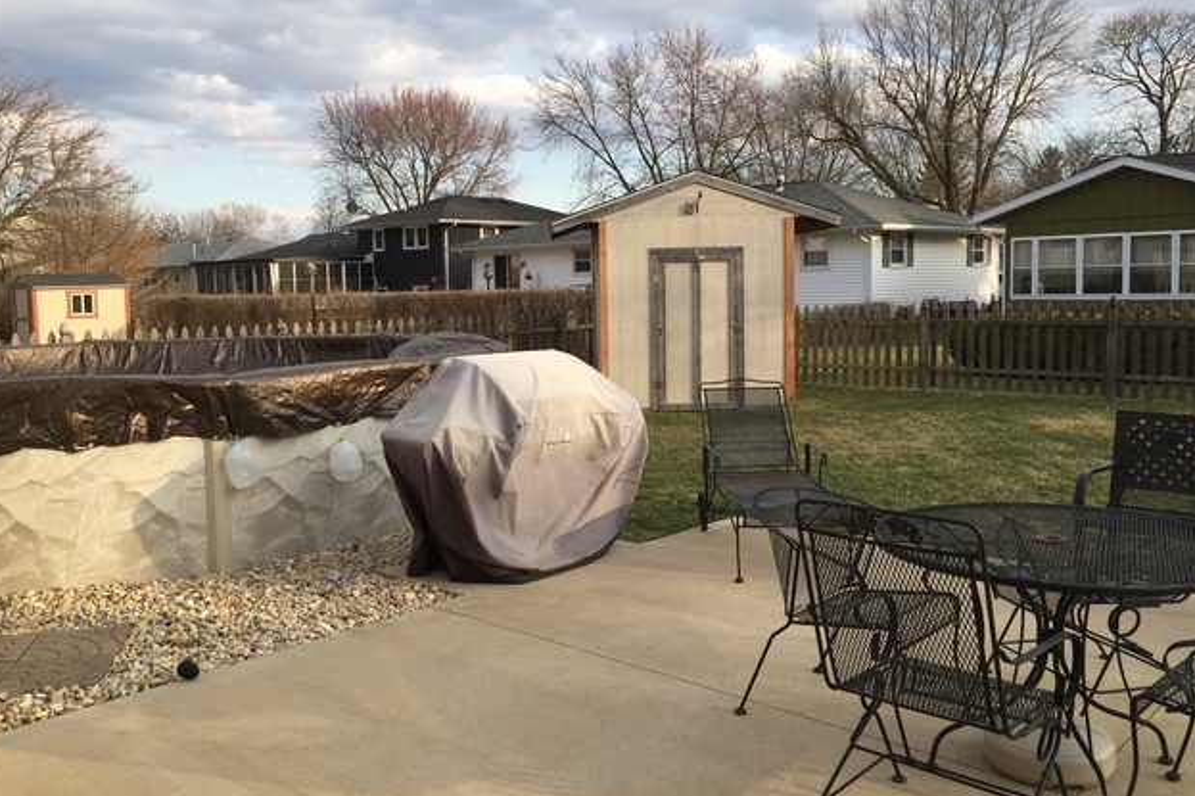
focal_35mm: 31
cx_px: 600
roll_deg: +1.8
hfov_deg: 60.3
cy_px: 351
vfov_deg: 42.2
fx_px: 1029
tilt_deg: -5.9
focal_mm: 4.15
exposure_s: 1/599
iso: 32
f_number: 2.2
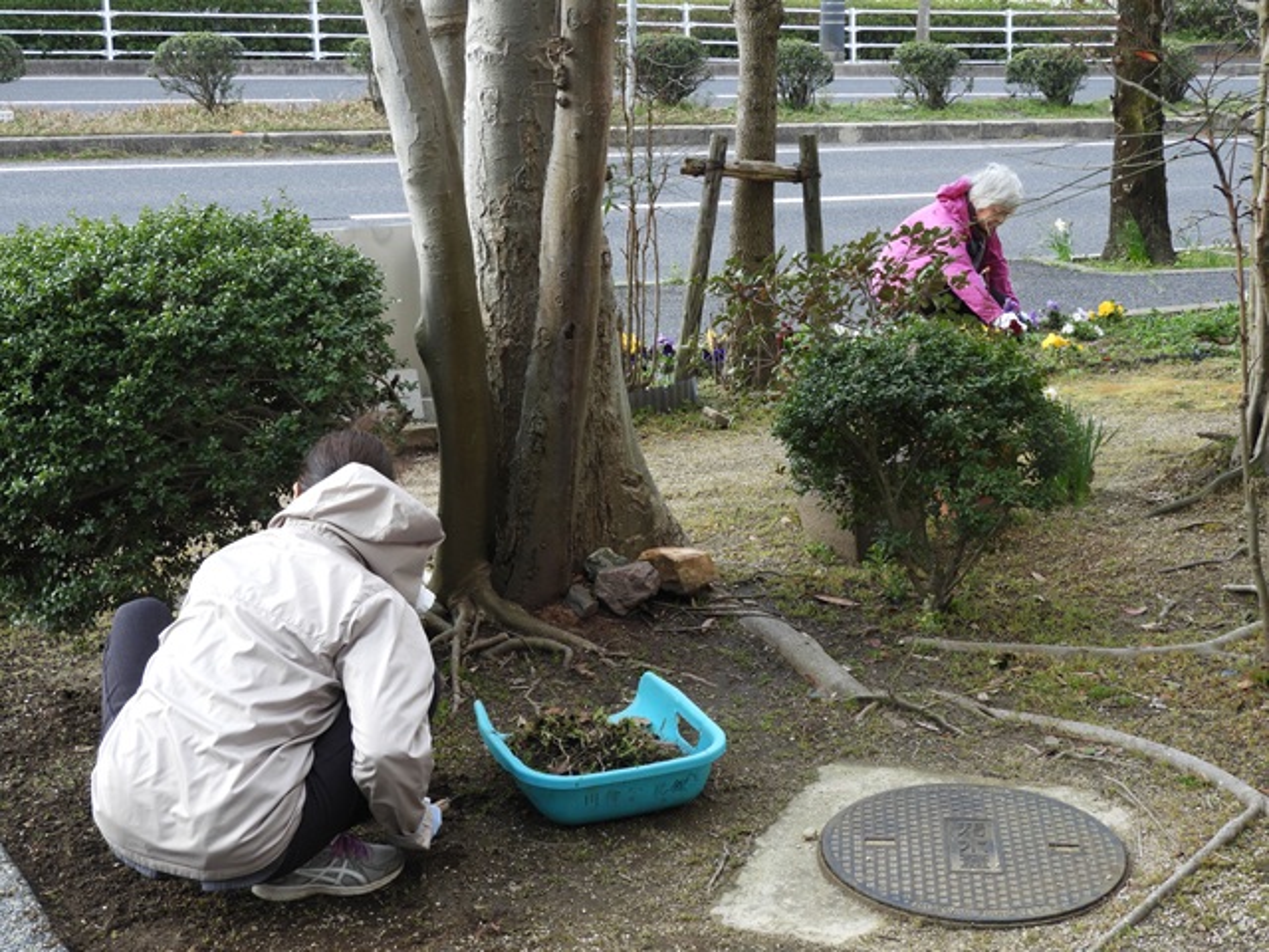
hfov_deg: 32.2
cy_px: 476
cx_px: 634
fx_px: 2200
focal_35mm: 60
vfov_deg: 24.4
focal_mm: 10.7
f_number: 4.2
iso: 100
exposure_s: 1/125
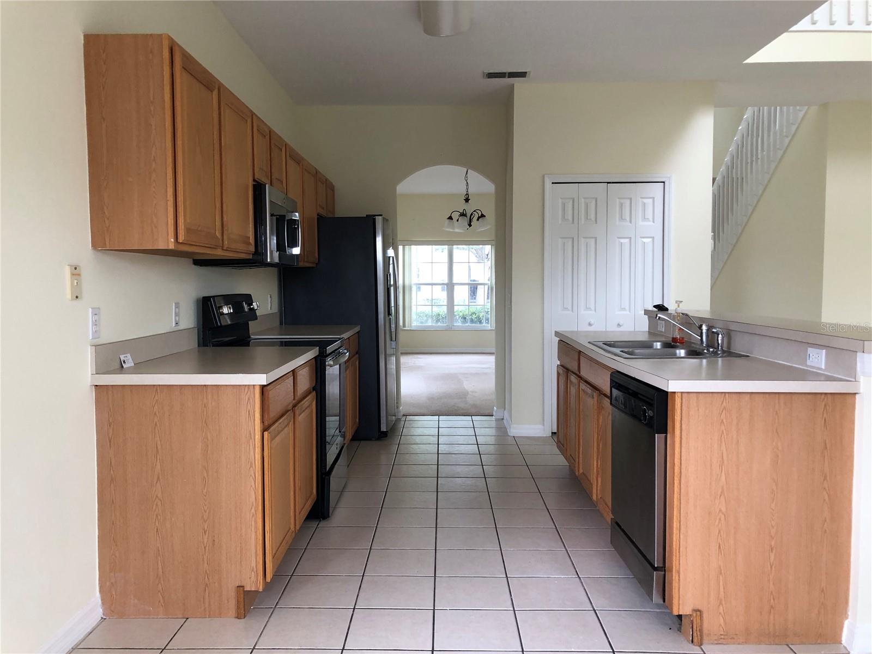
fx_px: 705
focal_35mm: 28
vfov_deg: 49.7
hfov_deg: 63.4
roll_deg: -0.3
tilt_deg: -5.2
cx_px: 436
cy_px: 327
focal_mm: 3.99
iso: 40
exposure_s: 1/24
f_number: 1.8
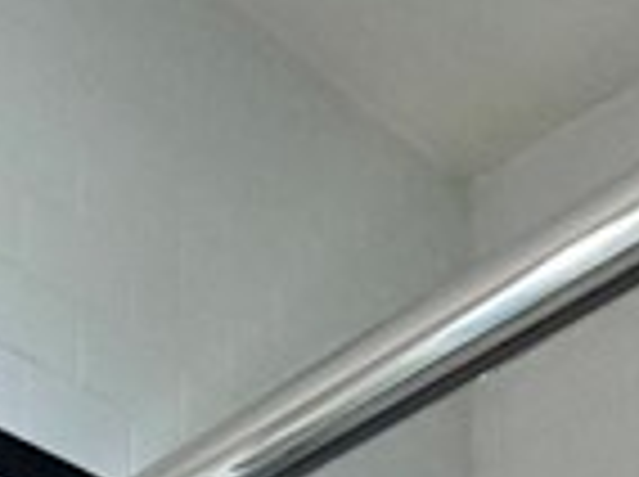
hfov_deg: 17.1
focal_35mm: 101
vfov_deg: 9.5
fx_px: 1861
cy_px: 1616
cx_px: -396
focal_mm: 2.22
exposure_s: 1/120
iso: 125
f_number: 2.2
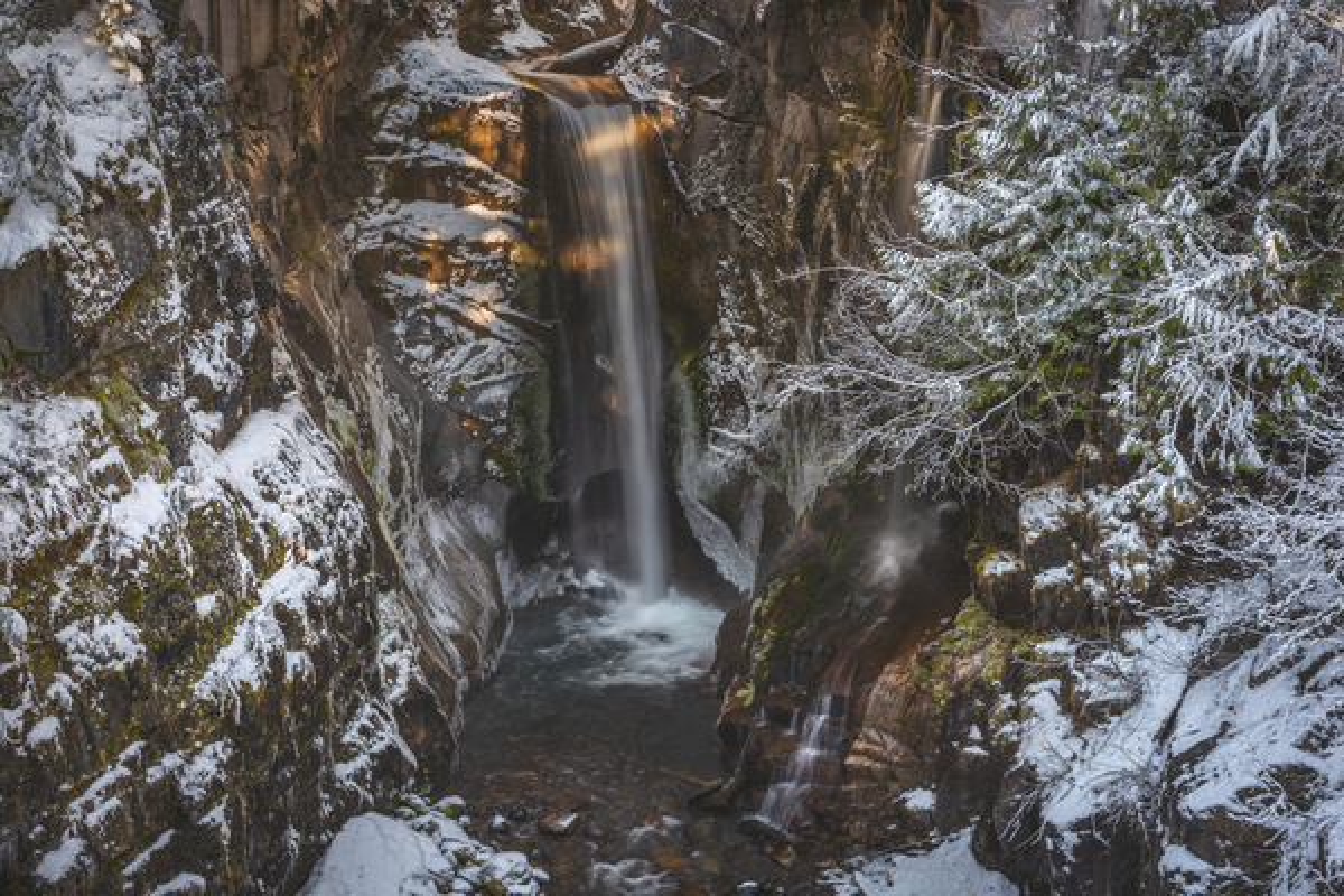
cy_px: 448
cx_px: 672
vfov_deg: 27.0
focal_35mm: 50
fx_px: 1867
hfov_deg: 39.6
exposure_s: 1/5
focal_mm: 50
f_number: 8
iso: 50
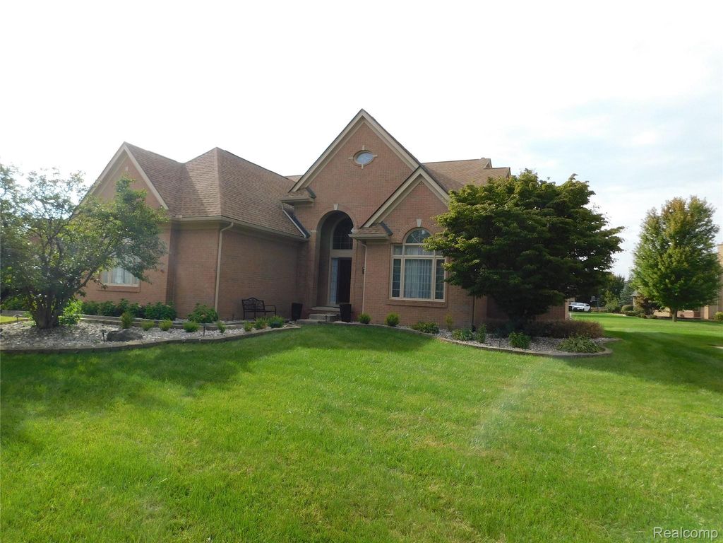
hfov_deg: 73.9
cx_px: 362
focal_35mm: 23
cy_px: 272
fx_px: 480
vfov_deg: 58.9
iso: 125
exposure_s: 1/800
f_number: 3
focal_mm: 4
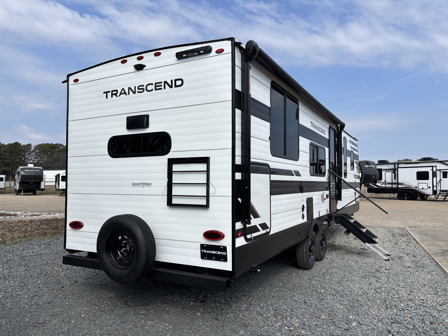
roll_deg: -0.1
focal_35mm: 26
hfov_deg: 67.3
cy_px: 168
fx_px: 336
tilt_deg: +1.9
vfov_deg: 53.1
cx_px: 224
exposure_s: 1/4630
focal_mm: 5.96
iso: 50
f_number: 1.6
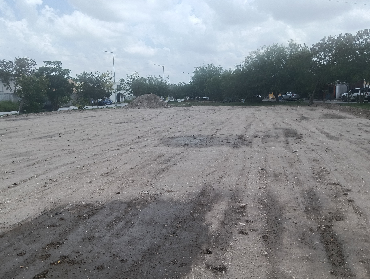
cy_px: 140
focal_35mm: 27
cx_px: 185
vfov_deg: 51.5
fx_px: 289
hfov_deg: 65.2
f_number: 1.8
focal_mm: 3.98
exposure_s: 1/733
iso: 64
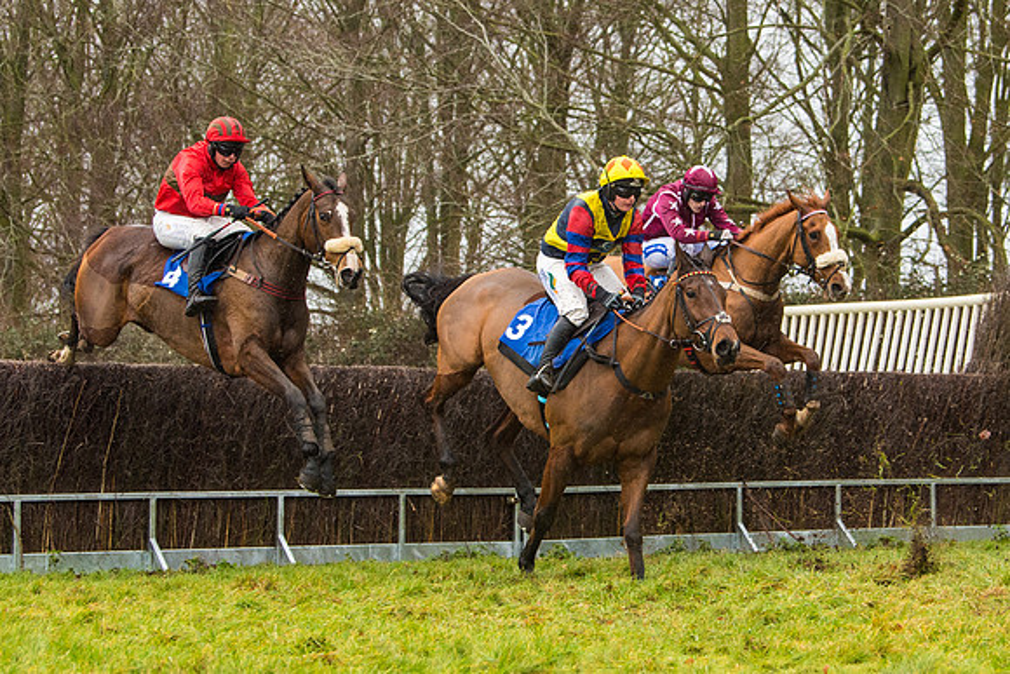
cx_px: 597
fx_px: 3175
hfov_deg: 18.1
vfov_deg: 12.1
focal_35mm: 113
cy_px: 291
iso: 1000
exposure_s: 1/1000
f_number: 4
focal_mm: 70
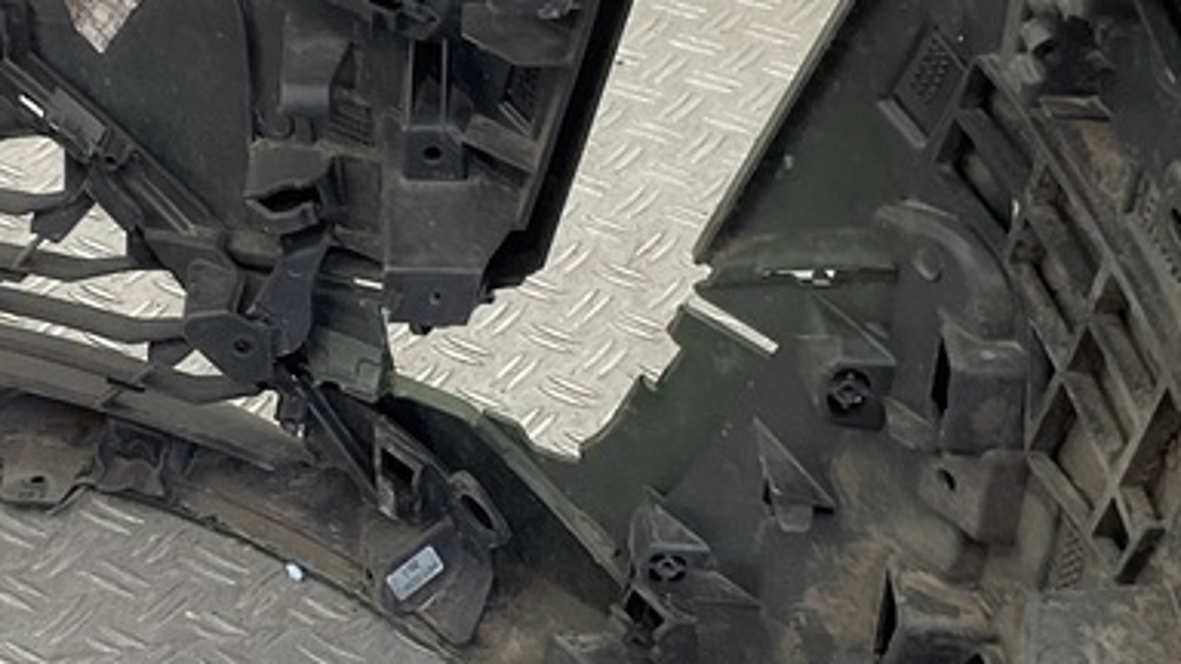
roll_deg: +2.8
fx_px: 2599
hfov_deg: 25.5
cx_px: 391
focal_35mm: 83
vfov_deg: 14.6
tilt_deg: -36.8
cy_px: 317
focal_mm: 3
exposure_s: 1/100
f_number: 1.8
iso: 32
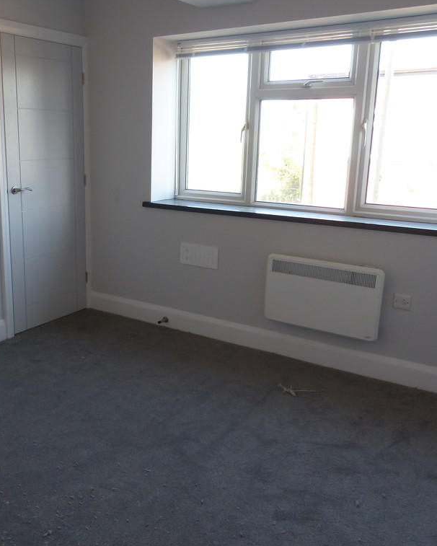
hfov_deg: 43.9
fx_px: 533
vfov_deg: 54.2
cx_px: 143
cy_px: 270
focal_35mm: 33
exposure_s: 1/60
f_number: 2.8
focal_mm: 4.5
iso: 160
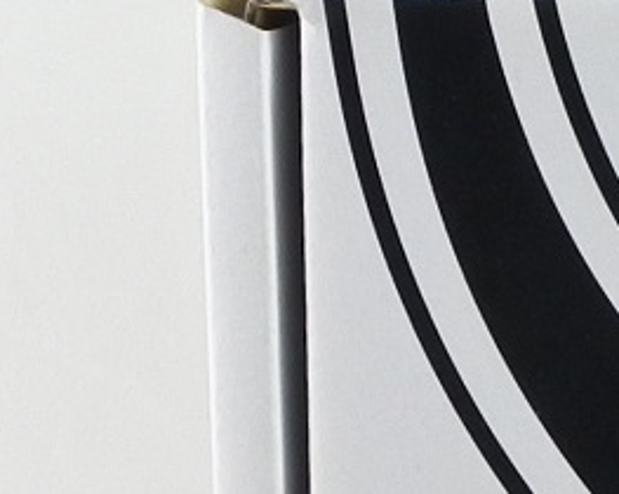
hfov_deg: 8.5
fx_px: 4064
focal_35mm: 222
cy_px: 1222
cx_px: 993
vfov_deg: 6.6
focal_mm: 12.6
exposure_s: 1/125
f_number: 3.8
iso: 500
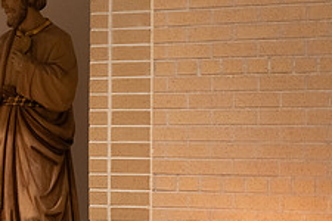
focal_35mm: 193
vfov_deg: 7.1
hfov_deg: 10.5
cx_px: -30
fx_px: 1780
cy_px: 245
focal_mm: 75
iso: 1600
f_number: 2.8
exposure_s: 1/125
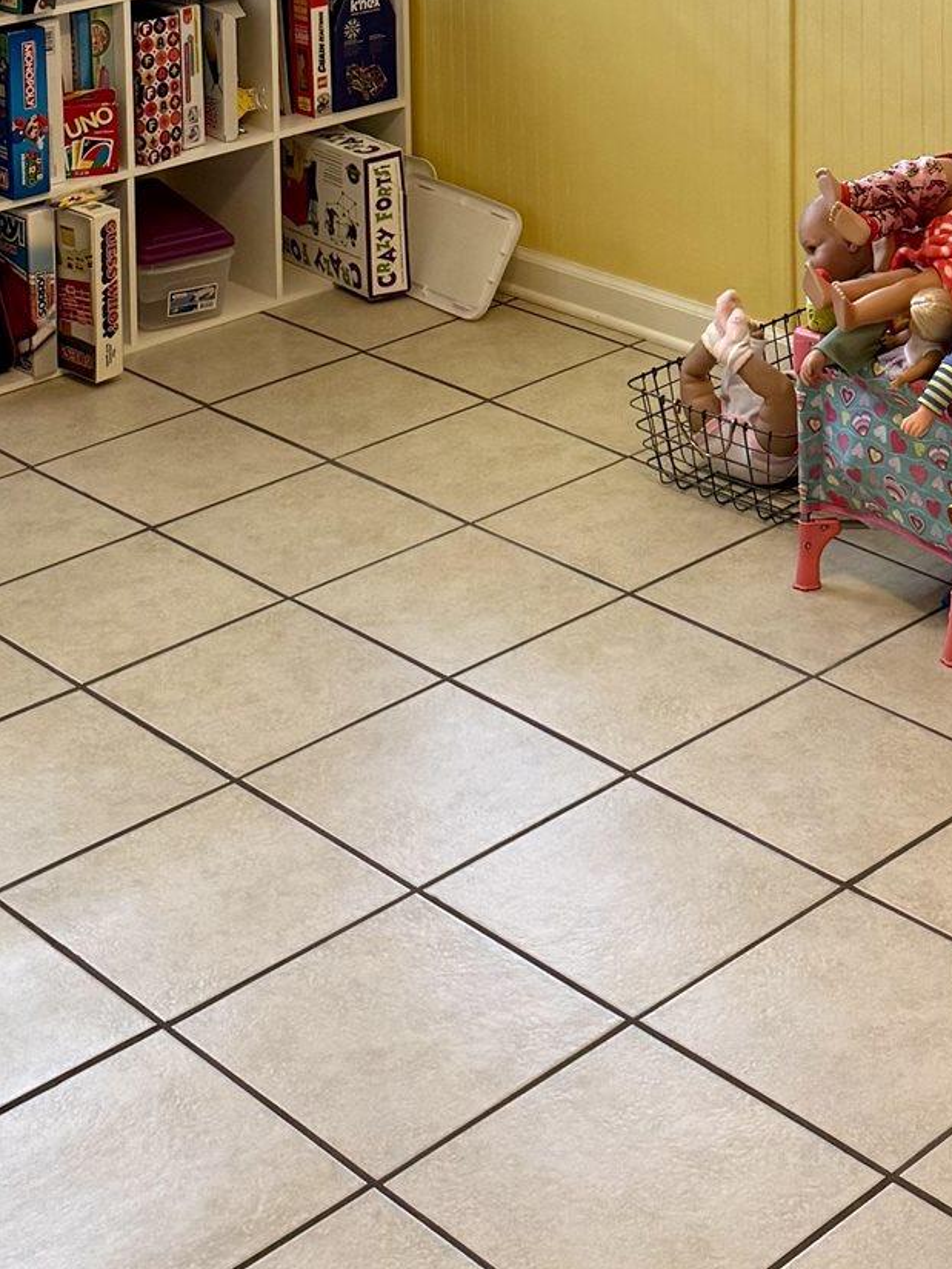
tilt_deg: -6.9
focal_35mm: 67
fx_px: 2456
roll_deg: +1.3
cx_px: 589
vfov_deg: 26.0
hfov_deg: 21.9
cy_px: -229
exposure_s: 1/60
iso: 125
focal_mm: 6.76
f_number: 1.78
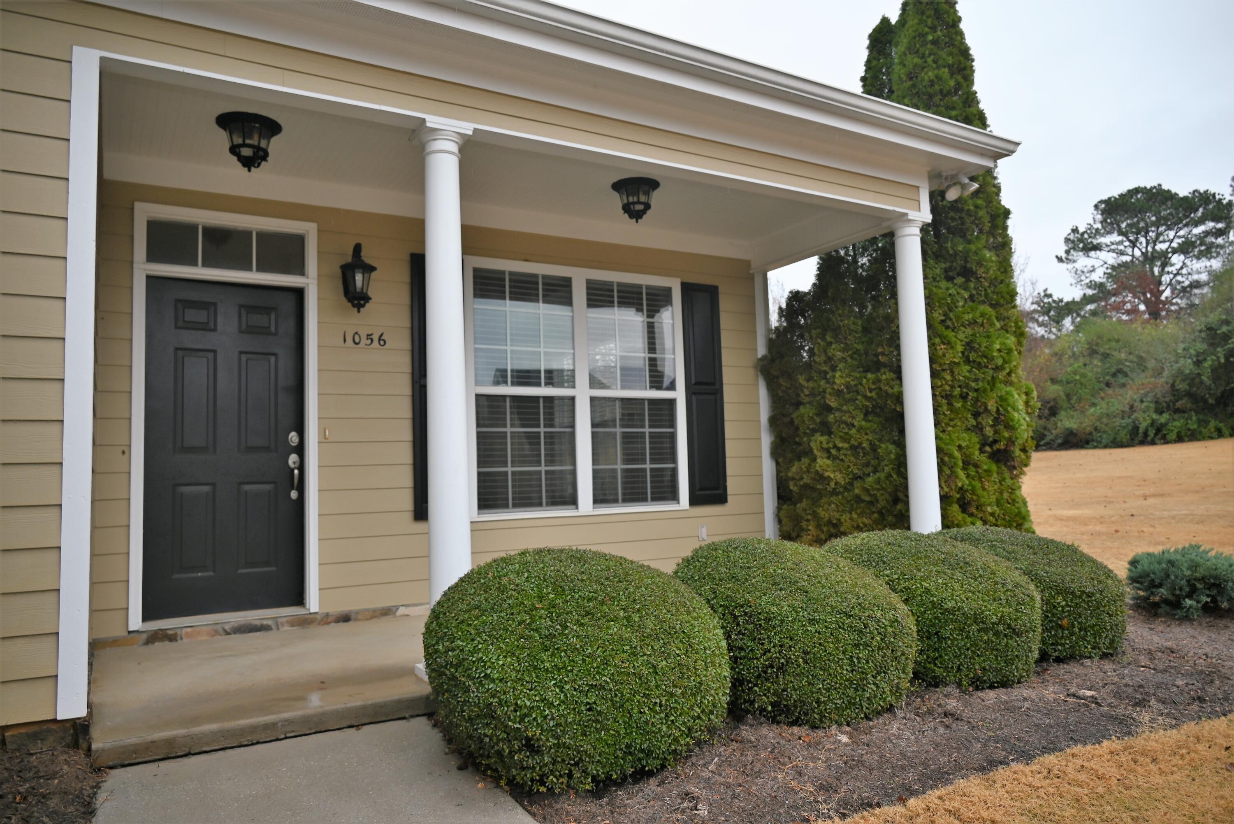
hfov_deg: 73.7
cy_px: 412
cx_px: 617
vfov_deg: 53.2
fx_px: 823
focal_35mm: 24
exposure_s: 1/250
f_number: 4
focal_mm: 24
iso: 200
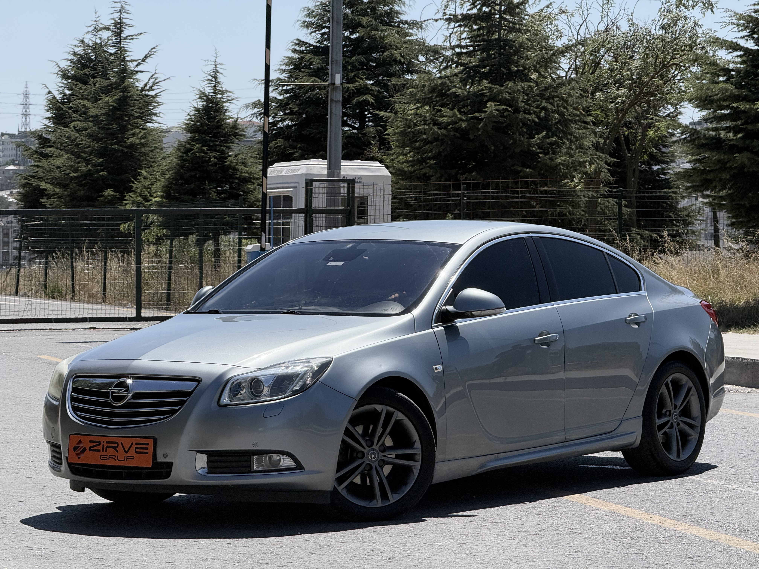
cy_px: 284
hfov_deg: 16.4
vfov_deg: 12.3
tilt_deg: -1.5
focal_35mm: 120
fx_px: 2631
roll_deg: -1.0
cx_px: 380
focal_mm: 15.66
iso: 64
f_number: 2.8
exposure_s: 1/2083
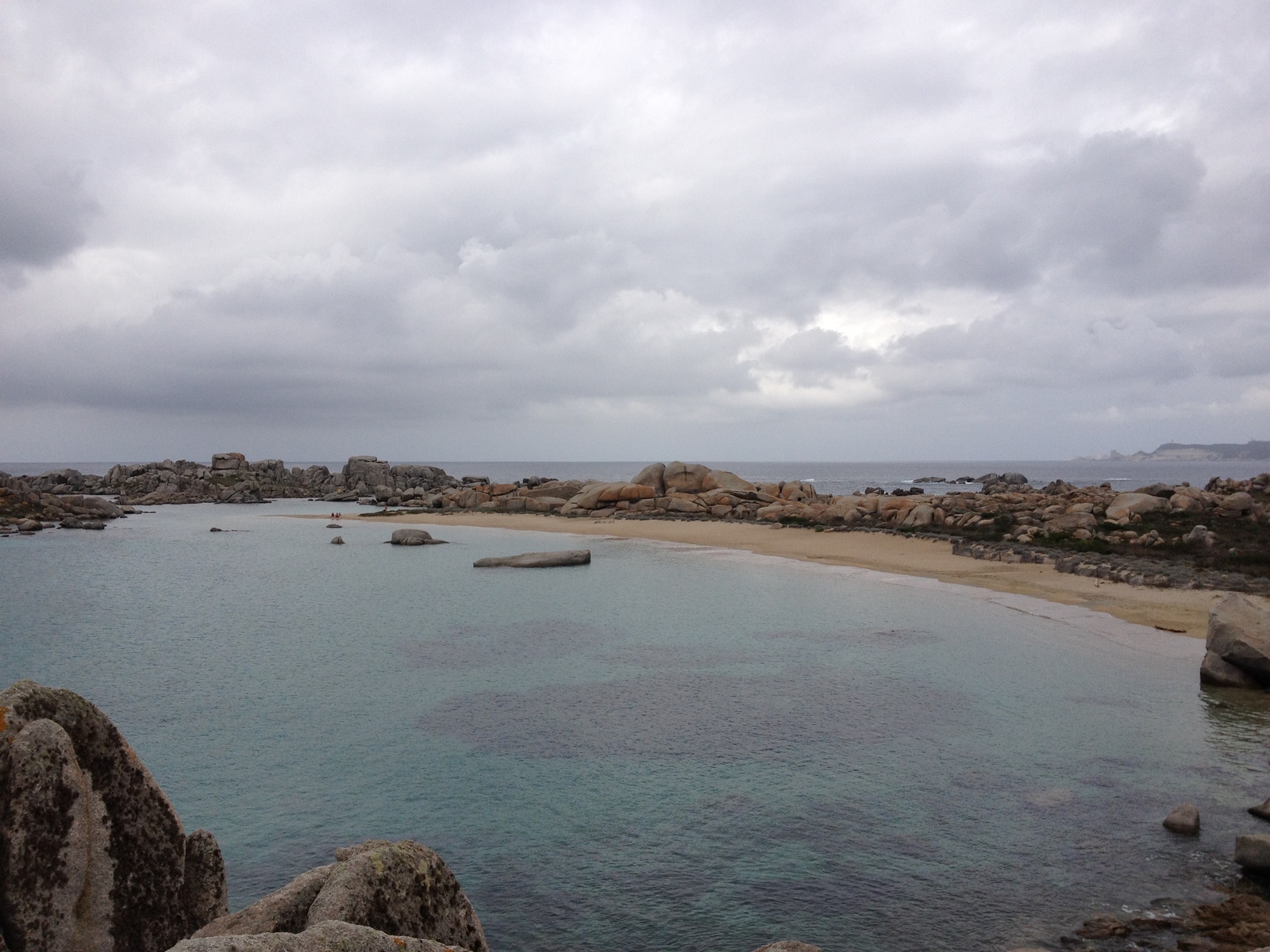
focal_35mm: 35
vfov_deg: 40.7
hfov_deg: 52.6
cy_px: 476
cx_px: 635
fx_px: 1284
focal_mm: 4.28
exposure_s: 1/1842
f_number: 2.4
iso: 64
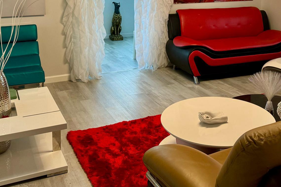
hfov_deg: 43.3
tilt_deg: -7.6
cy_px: 7
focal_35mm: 45
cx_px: 174
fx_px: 351
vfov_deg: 28.3
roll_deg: -1.1
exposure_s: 1/69
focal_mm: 6.86
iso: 200
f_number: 1.78
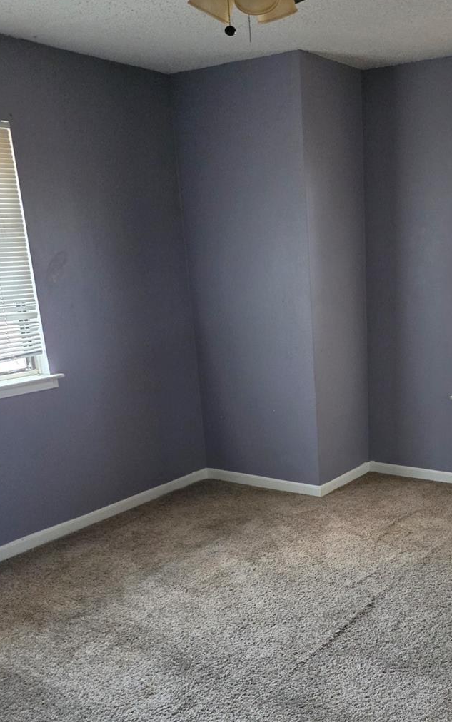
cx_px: 356
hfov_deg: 33.5
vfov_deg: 52.1
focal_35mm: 37
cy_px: 461
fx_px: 729
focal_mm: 6.25
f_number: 1.7
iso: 1000
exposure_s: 1/120
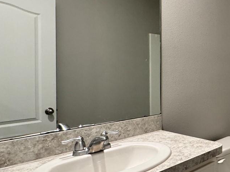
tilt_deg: -2.2
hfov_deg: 42.7
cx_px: 245
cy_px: 76
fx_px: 233
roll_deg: -0.3
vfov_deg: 40.6
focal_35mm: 35
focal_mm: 2.22
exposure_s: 1/60
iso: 320
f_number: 2.2
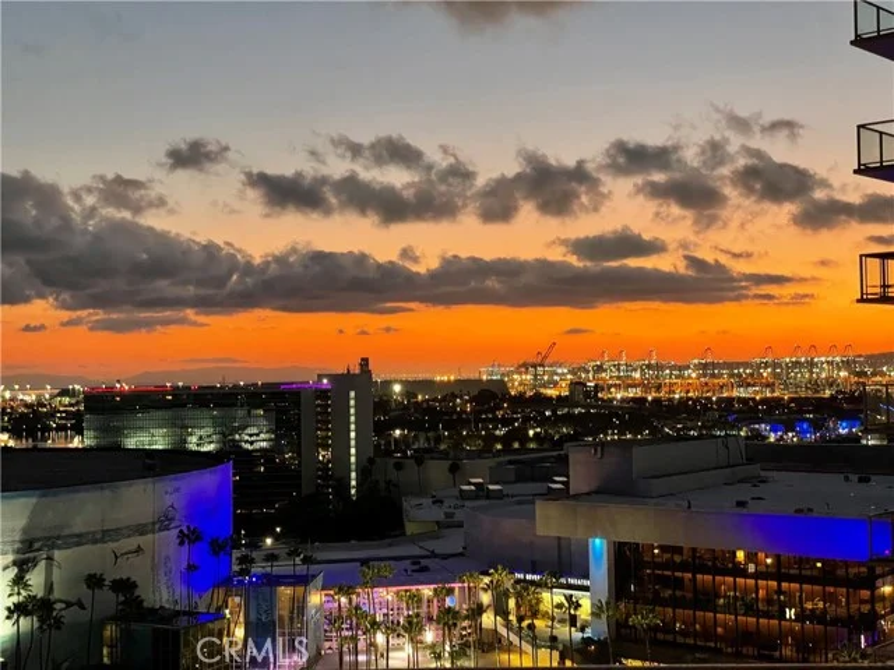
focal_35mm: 52
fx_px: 1343
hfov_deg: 36.8
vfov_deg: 28.0
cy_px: 335
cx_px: 447
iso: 640
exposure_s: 1/40
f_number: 2
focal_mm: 6
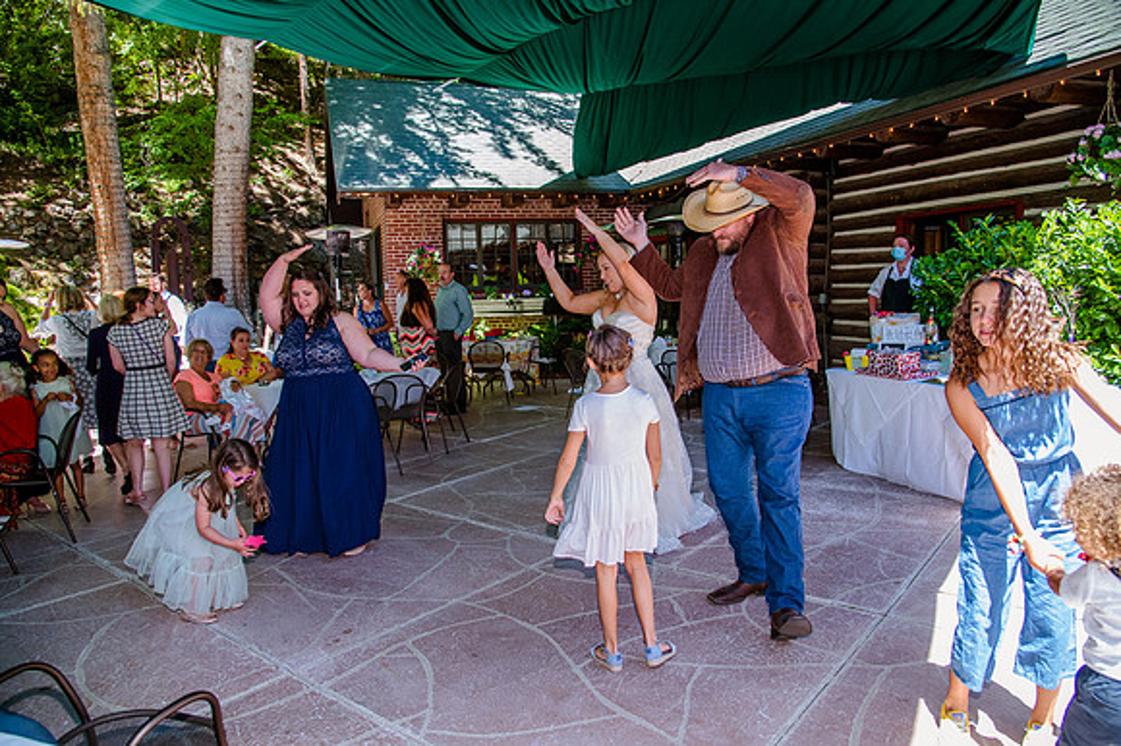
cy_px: 373
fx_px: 747
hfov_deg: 73.8
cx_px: 560
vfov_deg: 53.1
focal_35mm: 24
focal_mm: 24
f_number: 5.6
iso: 1600
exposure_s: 1/500
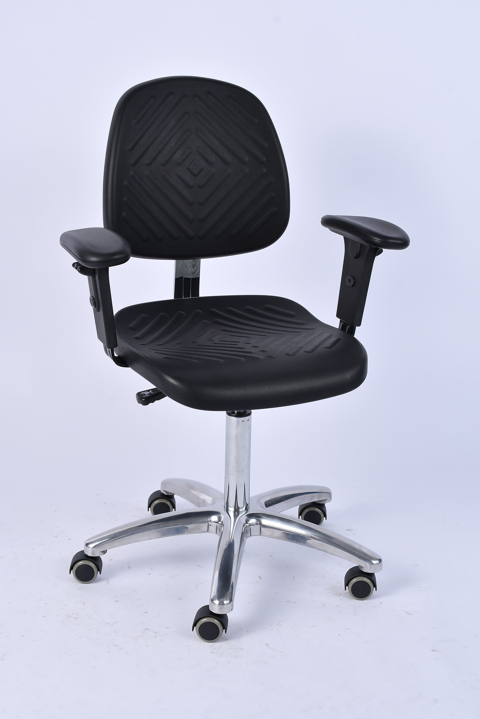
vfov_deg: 33.4
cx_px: 240
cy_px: 360
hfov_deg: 22.6
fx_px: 1200
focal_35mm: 60
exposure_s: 1/125
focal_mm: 40
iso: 125
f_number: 9
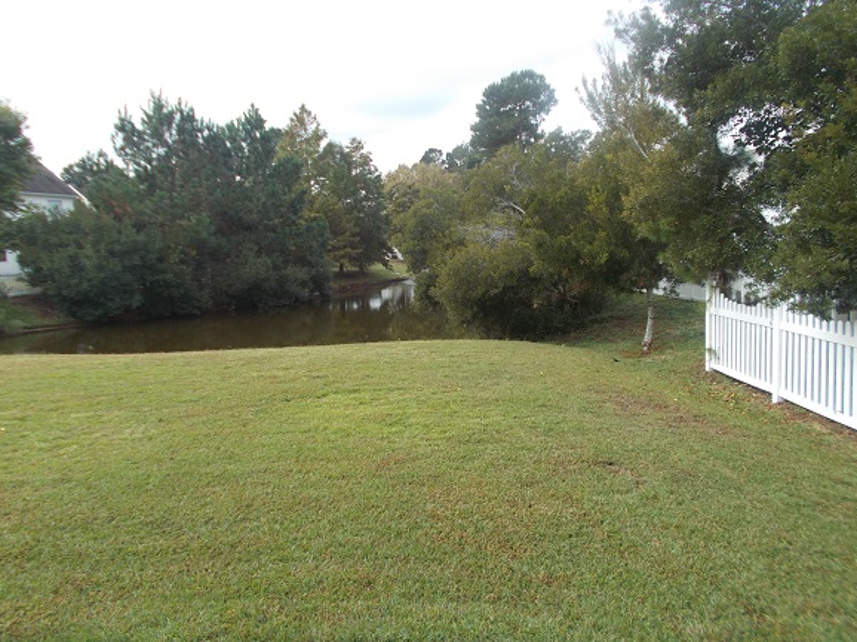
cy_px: 311
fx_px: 668
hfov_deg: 65.3
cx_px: 433
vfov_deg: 51.3
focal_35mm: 27
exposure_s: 1/320
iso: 80
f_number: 3.2
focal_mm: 4.6
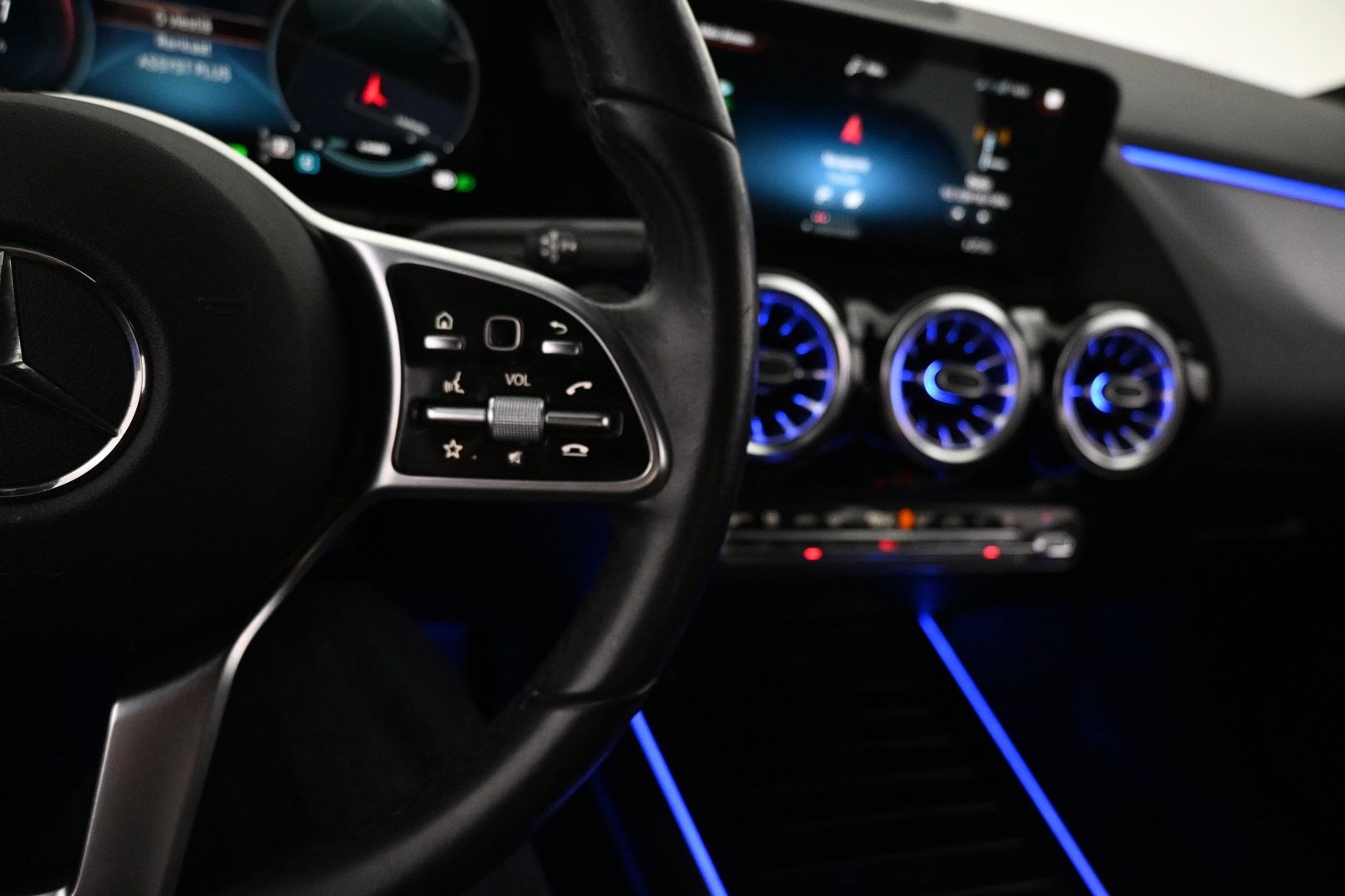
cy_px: 448
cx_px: 672
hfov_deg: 73.7
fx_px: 897
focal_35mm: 24
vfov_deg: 53.1
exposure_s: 1/125
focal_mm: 16
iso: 4000
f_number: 3.5
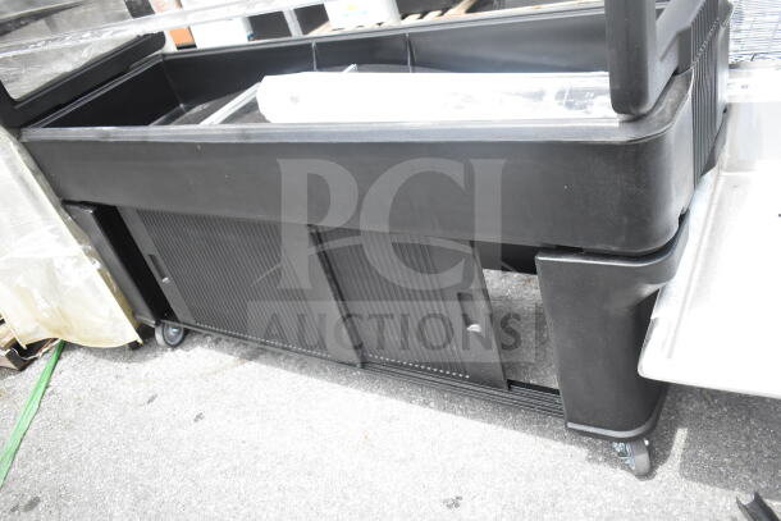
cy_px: 260
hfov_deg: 61.9
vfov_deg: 43.6
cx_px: 390
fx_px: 651
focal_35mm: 30
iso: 3200
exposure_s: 1/4000
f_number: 3.8
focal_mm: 20
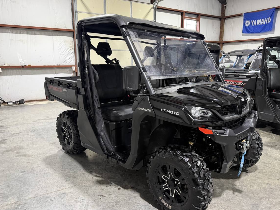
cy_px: 110
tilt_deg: -12.4
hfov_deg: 65.2
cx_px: 153
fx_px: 218
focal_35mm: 27
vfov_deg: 51.3
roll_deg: +0.0
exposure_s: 1/60
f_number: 1.78
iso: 250
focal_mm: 6.76
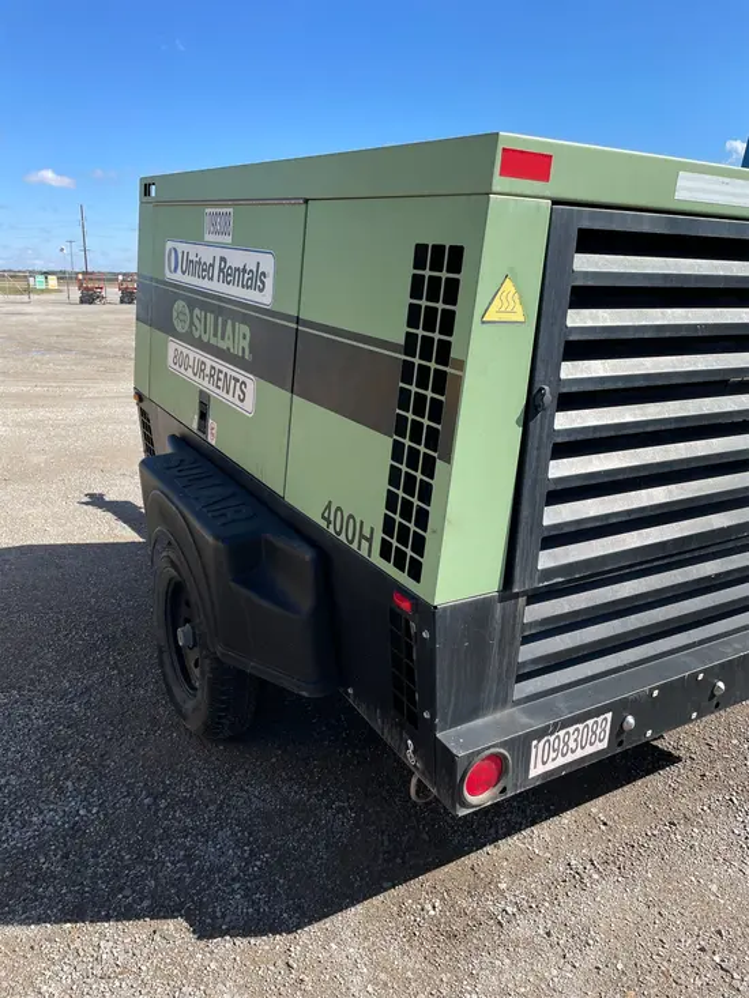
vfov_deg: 67.3
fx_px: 750
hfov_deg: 53.1
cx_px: 374
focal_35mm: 26
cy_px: 499
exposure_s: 1/3205
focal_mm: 4.2
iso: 50
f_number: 1.6
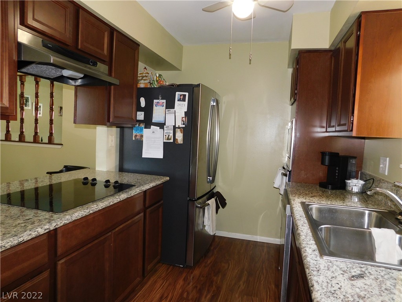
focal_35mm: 23
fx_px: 267
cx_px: 201
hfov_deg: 73.9
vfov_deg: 58.9
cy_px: 151
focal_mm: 4
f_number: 3
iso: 200
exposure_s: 1/30
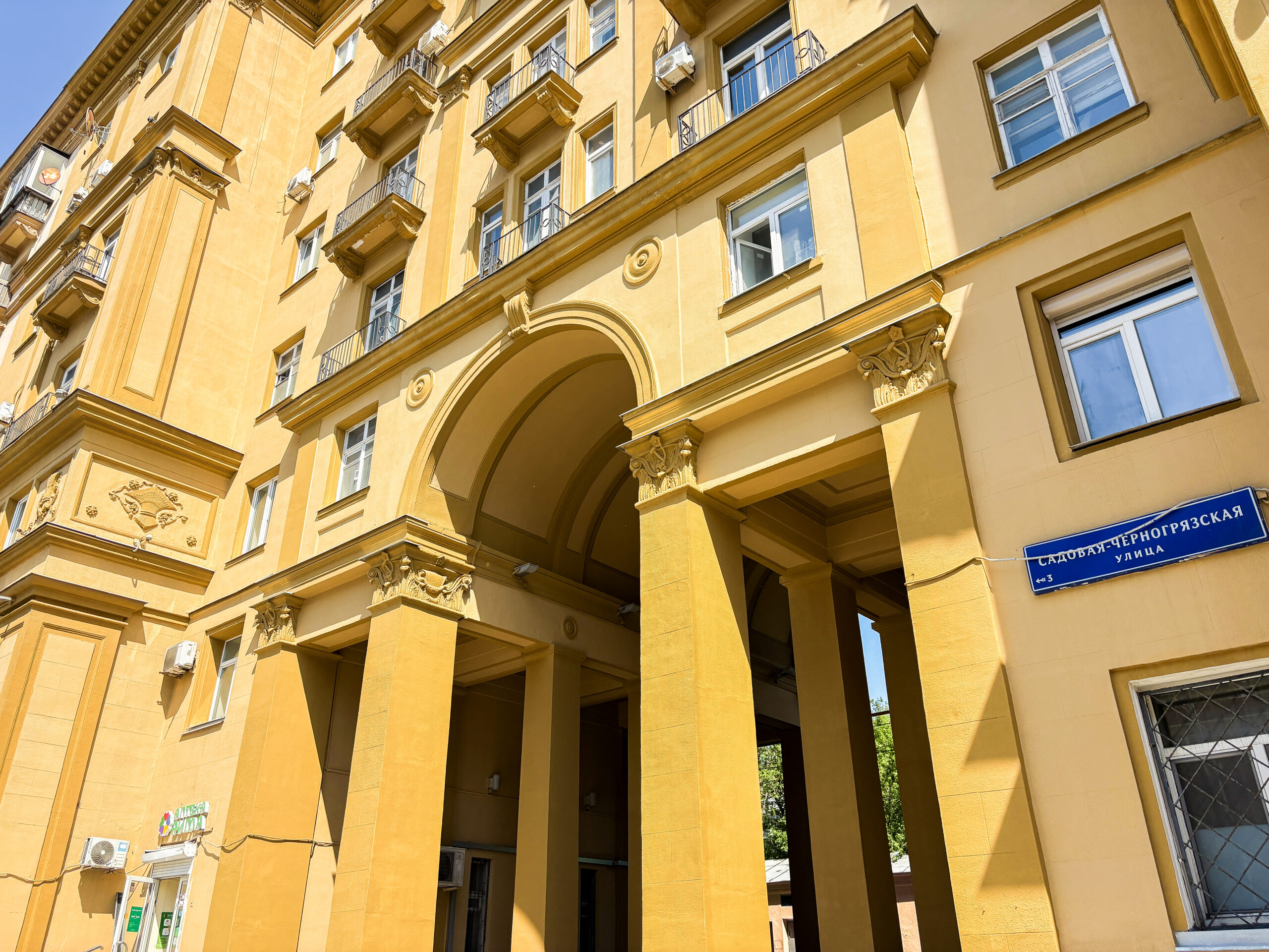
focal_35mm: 26
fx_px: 953
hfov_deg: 67.3
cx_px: 634
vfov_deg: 53.1
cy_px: 476
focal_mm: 5.96
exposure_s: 1/2538
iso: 50
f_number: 1.6
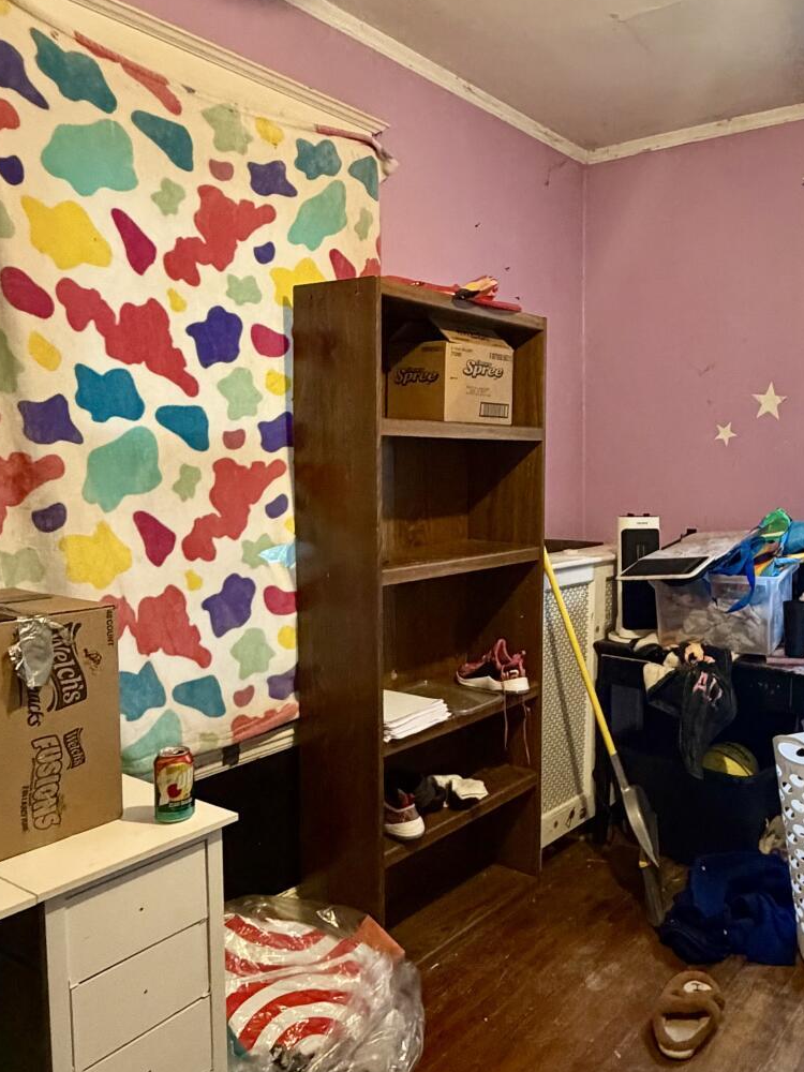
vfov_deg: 63.4
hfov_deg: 48.2
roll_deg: -0.2
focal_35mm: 28
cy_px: 541
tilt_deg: -4.8
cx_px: 584
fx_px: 867
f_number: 2.2
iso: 800
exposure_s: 1/60
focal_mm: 2.22
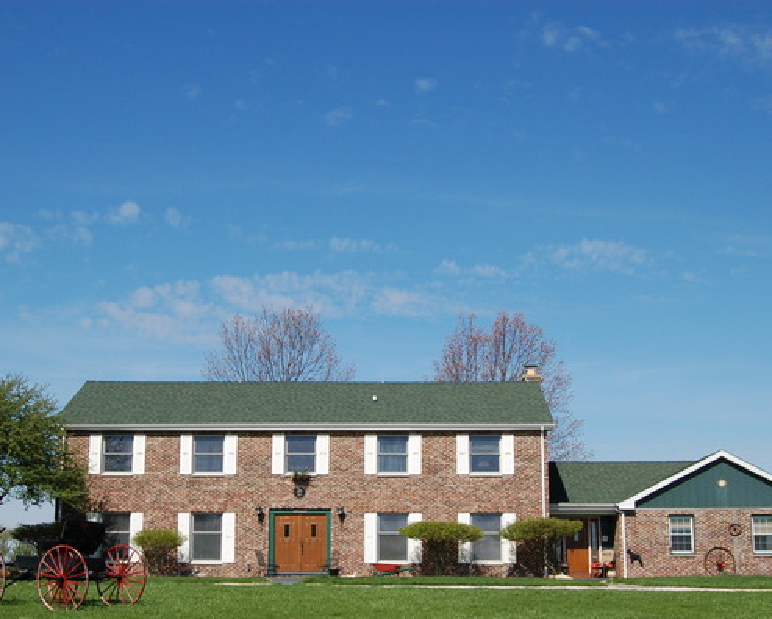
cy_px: 331
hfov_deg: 36.6
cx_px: 386
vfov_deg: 29.7
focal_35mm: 51
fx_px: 1166
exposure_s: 1/400
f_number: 10
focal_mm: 28
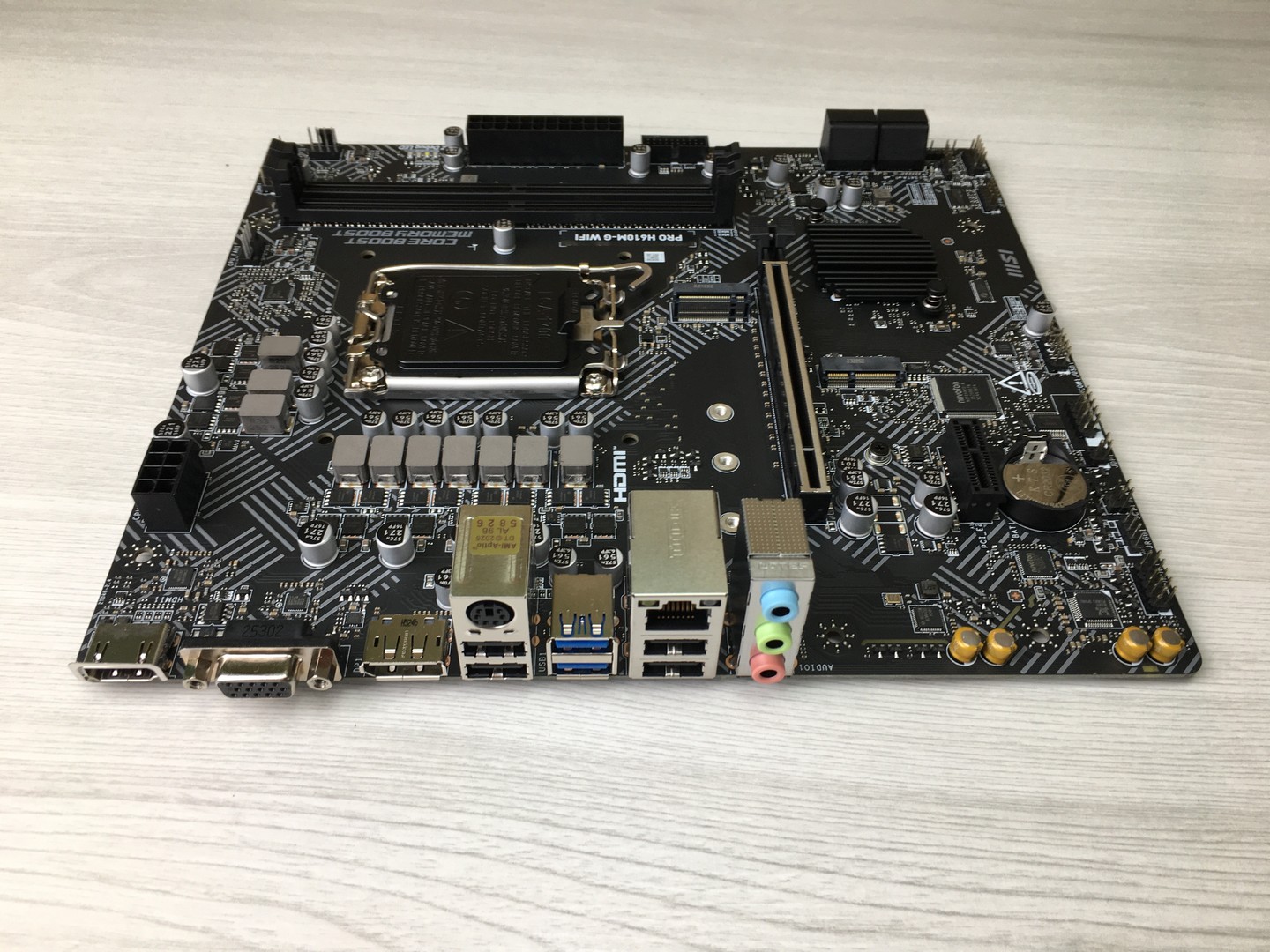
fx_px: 1064
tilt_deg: -46.6
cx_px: 635
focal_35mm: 29
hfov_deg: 61.7
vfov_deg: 48.2
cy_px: 476
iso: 32
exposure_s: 1/50
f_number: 2.2
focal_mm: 4.15
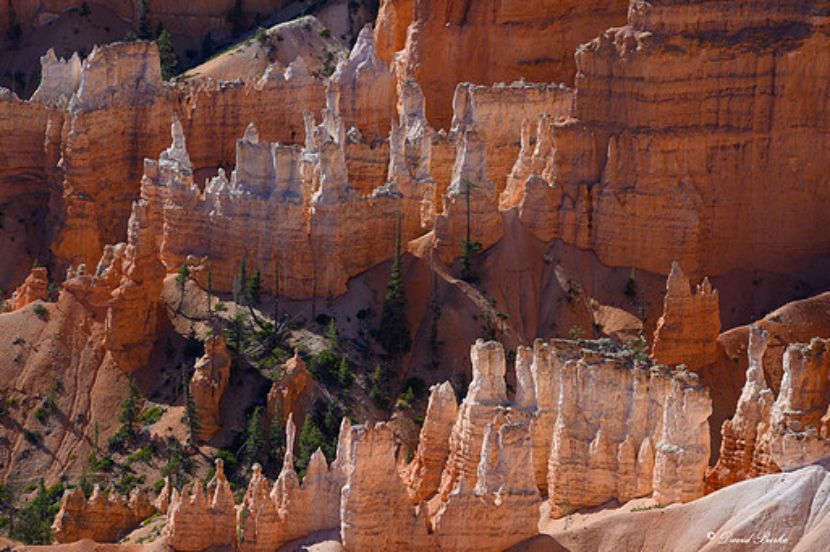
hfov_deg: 14.0
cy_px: 282
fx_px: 3386
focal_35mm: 147
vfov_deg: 9.3
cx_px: 387
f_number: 6.3
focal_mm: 130
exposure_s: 1/500
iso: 100
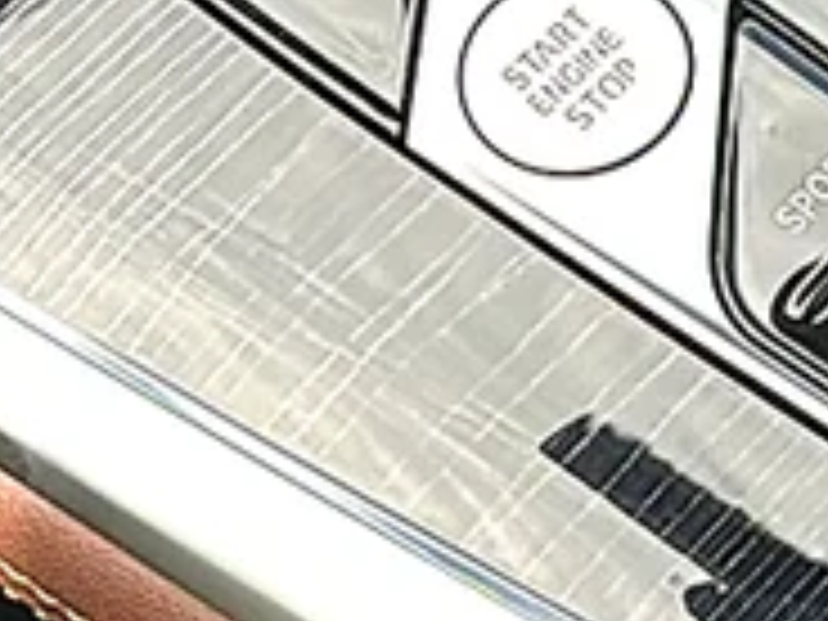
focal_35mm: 160
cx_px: 846
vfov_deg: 9.1
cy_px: -241
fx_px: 3827
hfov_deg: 12.2
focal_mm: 6.86
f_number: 1.78
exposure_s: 1/695
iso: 80
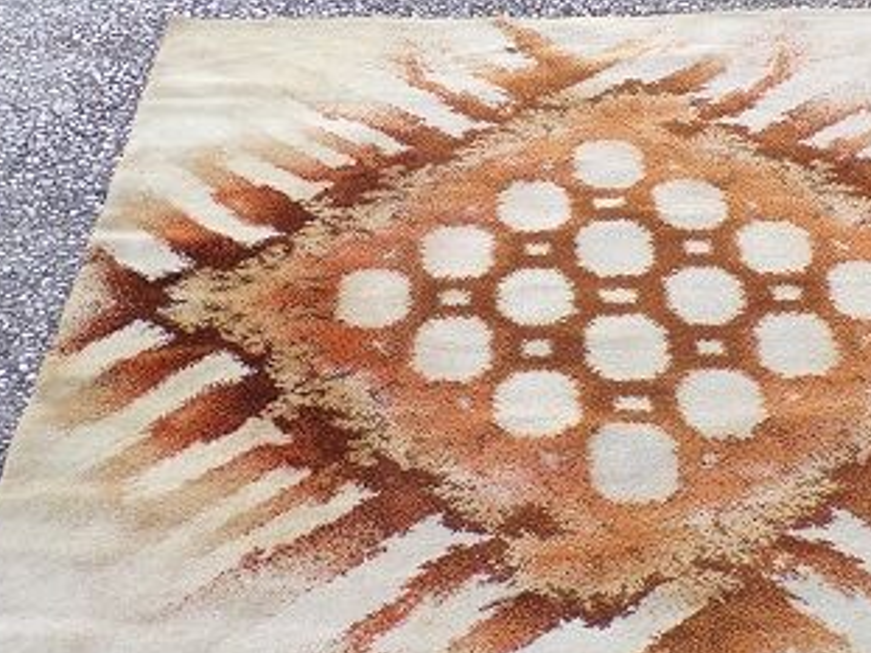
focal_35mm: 81
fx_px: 2037
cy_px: 353
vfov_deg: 18.2
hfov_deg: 23.9
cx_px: 664
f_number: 3.4
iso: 80
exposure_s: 1/110
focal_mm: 7.6
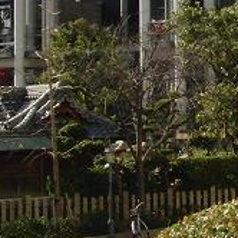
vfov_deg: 10.1
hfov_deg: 9.9
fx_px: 1322
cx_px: 370
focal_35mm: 170
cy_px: -52
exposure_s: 1/320
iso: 100
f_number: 8.5
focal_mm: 6.42
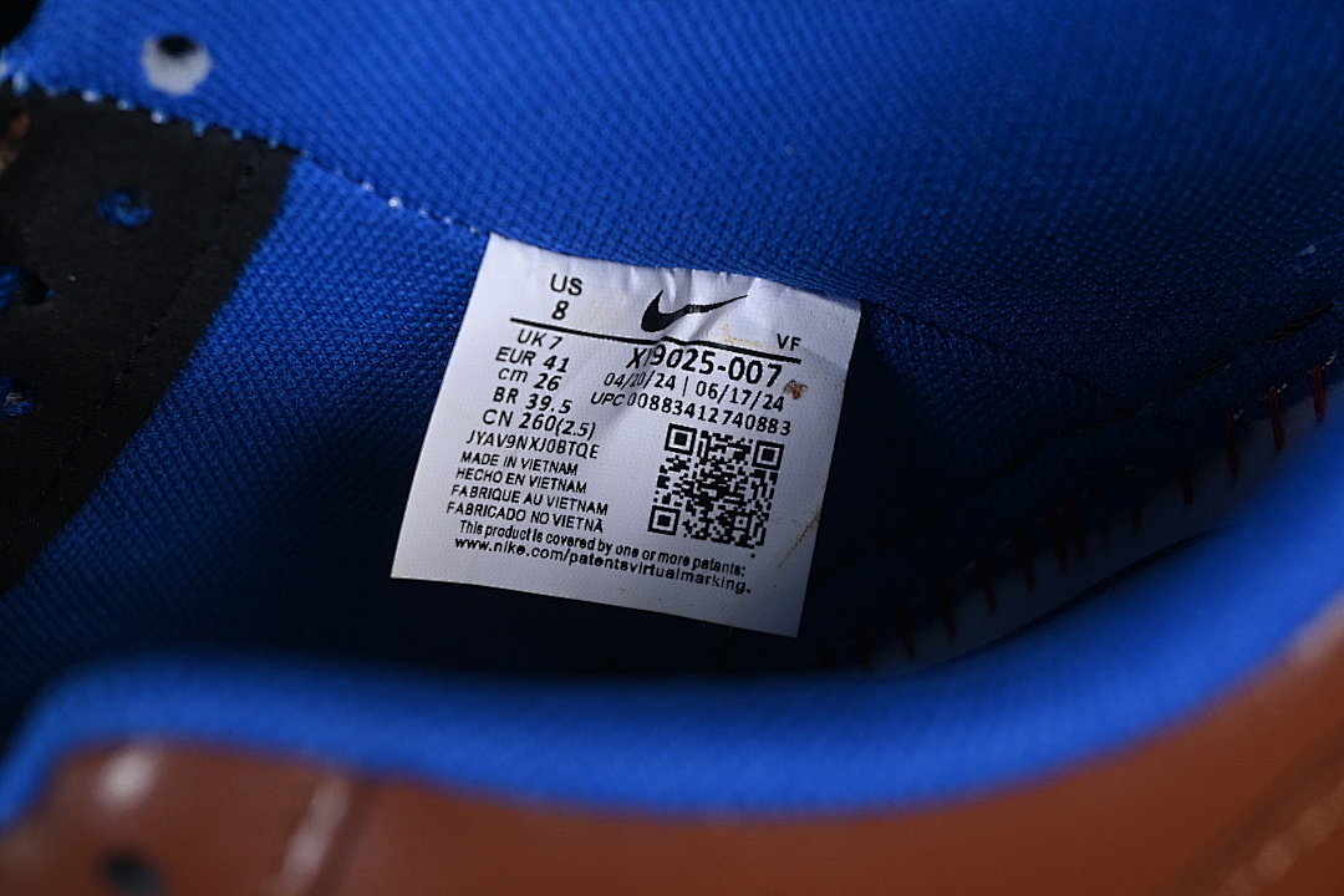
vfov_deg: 18.2
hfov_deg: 27.0
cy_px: 448
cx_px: 672
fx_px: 2800
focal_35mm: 75
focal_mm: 50
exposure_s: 1/60
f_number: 6.3
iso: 160
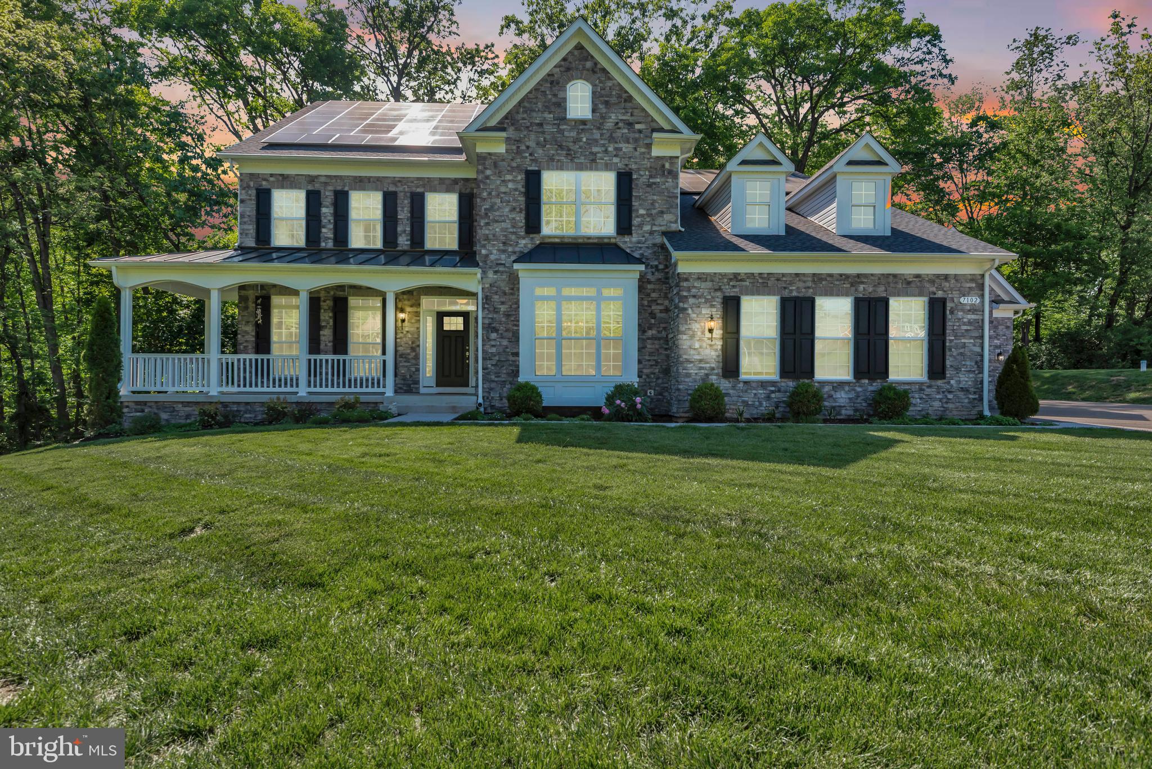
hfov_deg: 86.9
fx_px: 608
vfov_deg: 64.6
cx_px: 576
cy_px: 384
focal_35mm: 19
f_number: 9
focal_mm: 19
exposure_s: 1/320
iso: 250
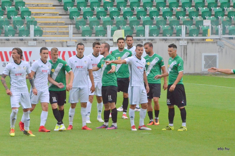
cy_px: 78
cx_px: 118
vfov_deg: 3.8
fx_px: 2345
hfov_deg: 5.7
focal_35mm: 360
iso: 6400
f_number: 9
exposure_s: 1/5000
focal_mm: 240
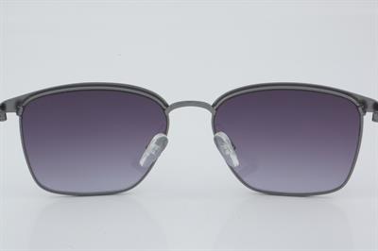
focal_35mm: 82
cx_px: 189
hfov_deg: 24.6
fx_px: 866
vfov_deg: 16.5
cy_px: 126
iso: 100
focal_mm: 55
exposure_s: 1/3
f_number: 32
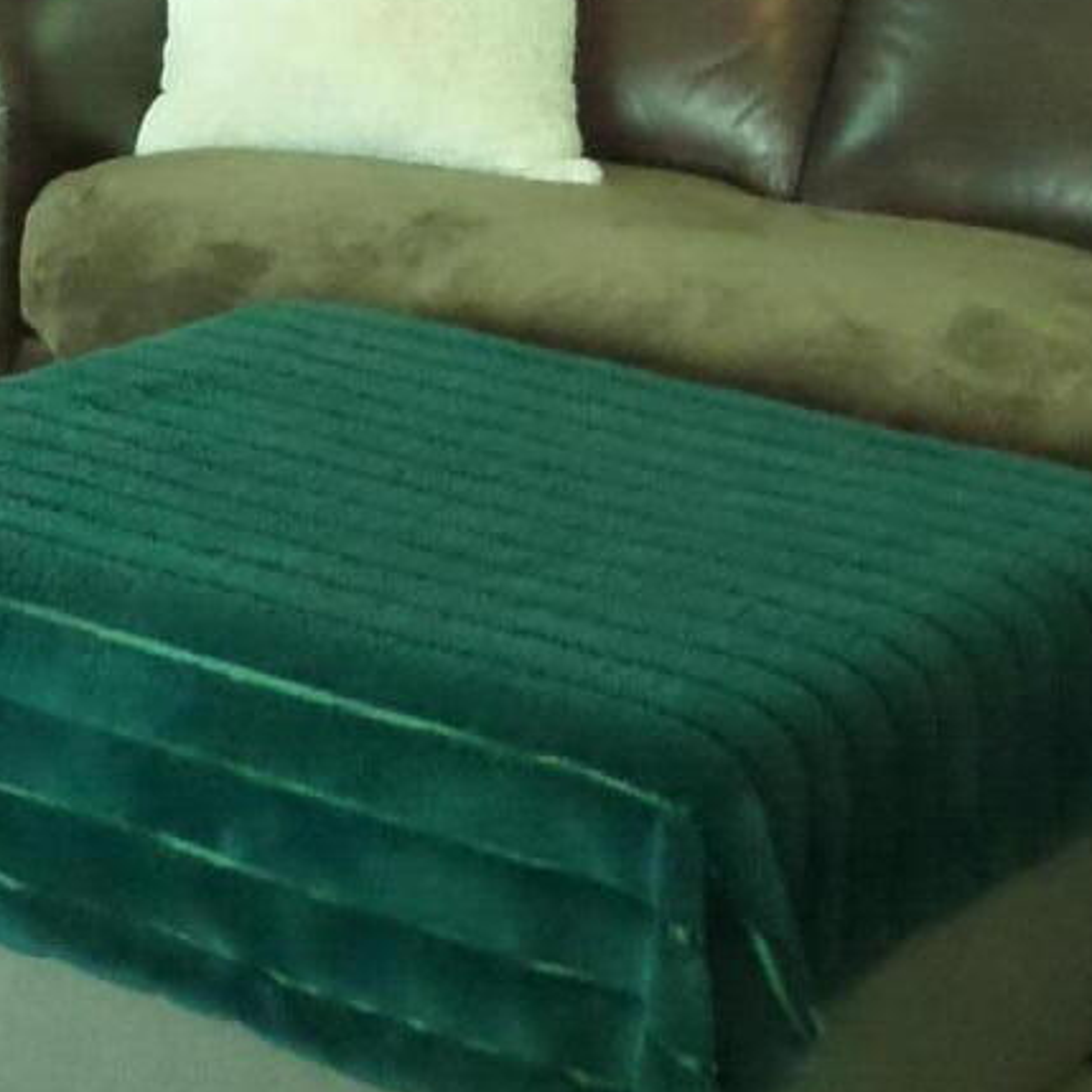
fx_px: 4711
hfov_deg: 12.7
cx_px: -463
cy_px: -181
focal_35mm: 132
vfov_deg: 12.9
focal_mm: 5.3
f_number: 3.4
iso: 400
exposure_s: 1/15
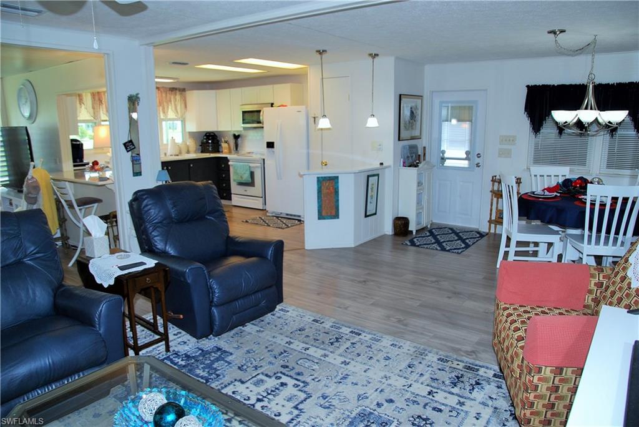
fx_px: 426
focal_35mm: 24
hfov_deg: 73.7
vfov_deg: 53.2
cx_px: 320
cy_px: 214
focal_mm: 16
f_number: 4
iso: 200
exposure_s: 1/60
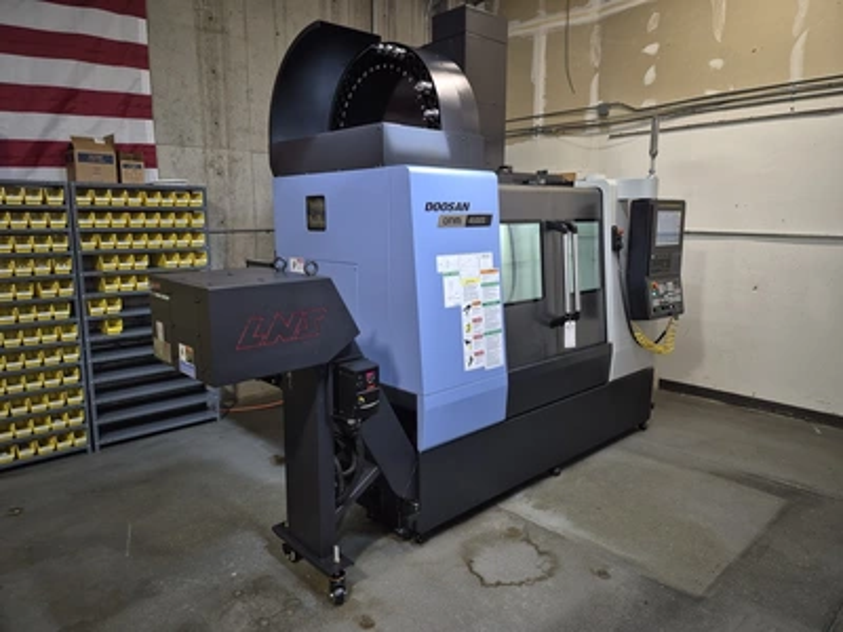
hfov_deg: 73.9
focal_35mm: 23
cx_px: 422
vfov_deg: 58.9
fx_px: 560
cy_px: 316
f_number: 1.8
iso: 100
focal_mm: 5.4
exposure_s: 1/24
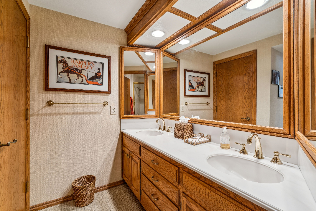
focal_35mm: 16
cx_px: 158
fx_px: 142
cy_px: 106
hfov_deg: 96.0
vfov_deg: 73.1
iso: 100
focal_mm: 16.2
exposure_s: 1/1.25
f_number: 13
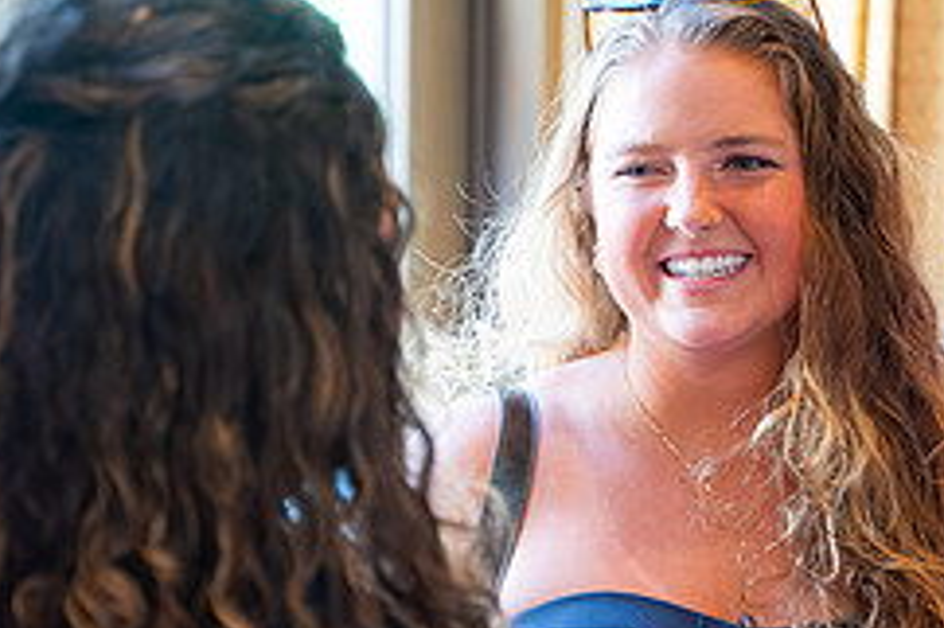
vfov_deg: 9.1
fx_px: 3957
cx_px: 507
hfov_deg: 13.6
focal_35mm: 151
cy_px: 460
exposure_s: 1/125
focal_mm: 63
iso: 2000
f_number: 2.8
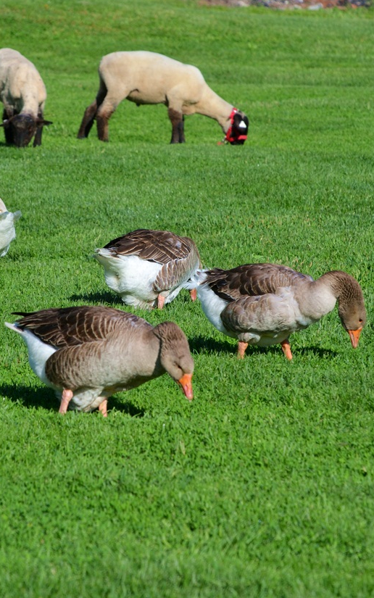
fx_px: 3765
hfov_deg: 5.7
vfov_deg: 9.1
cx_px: 133
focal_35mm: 231
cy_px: 238
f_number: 8
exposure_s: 1/250
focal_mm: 122
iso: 200
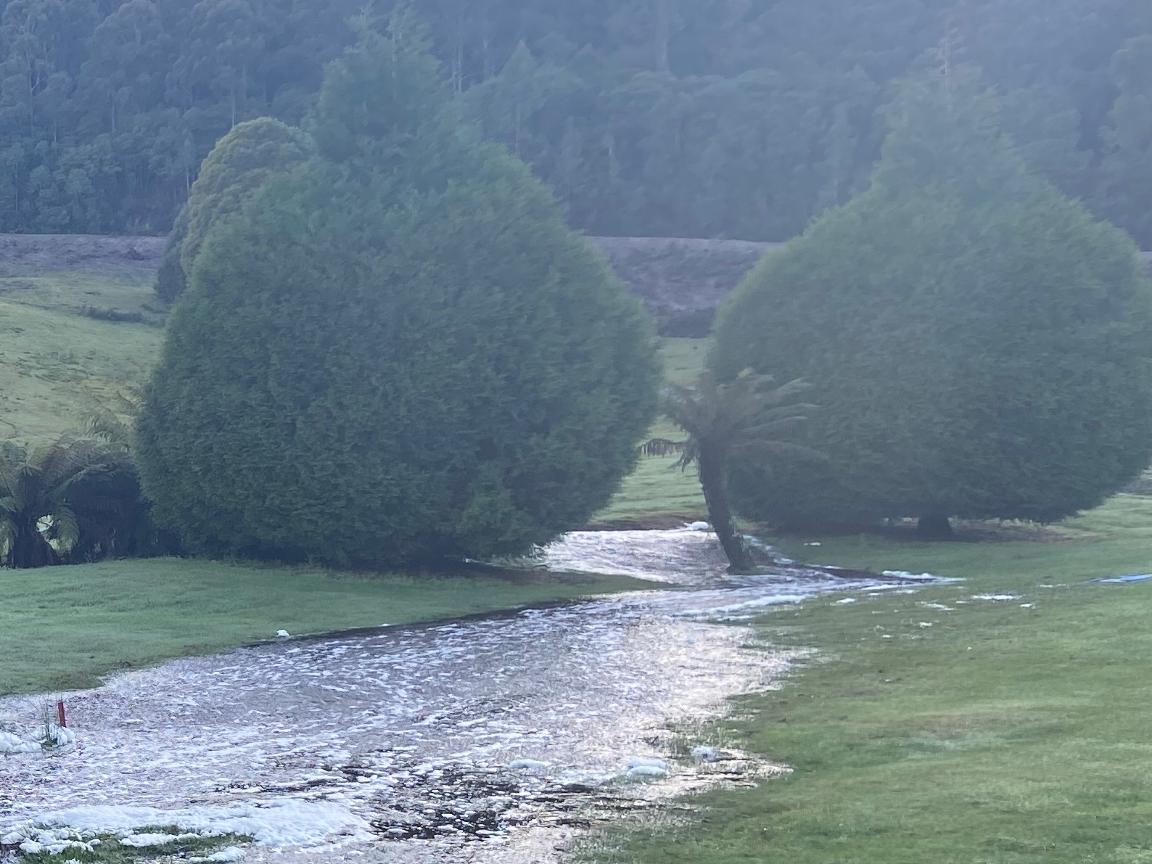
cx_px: -263
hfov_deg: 26.0
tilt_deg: +0.1
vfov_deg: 22.1
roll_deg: +0.8
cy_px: 601
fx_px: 2196
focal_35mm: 66
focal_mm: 4.25
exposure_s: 1/230
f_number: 1.8
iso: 32
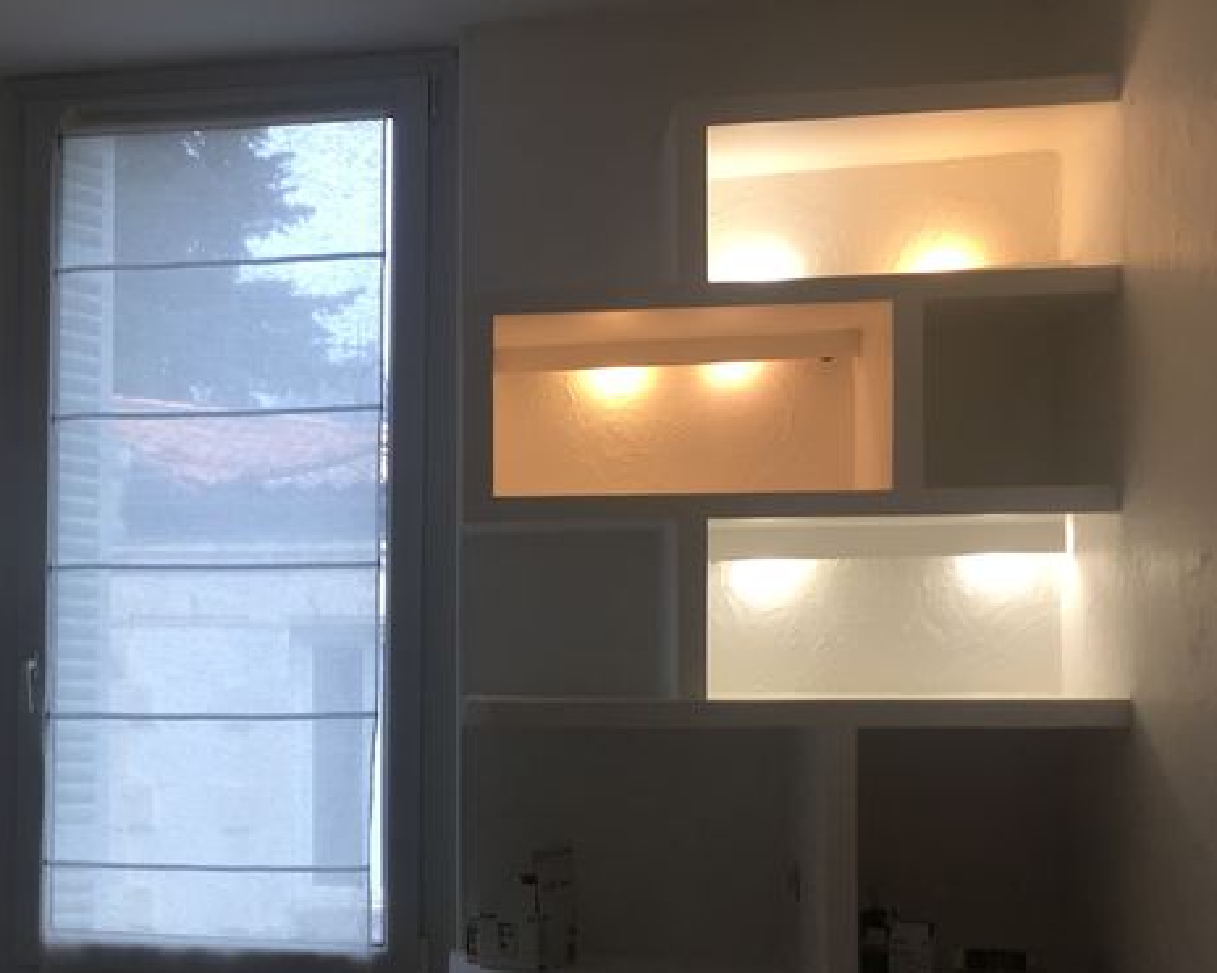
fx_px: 2197
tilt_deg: +0.2
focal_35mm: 61
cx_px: 113
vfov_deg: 24.9
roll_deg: -0.1
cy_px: 627
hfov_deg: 29.6
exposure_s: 1/100
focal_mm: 4.15
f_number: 2.2
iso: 32
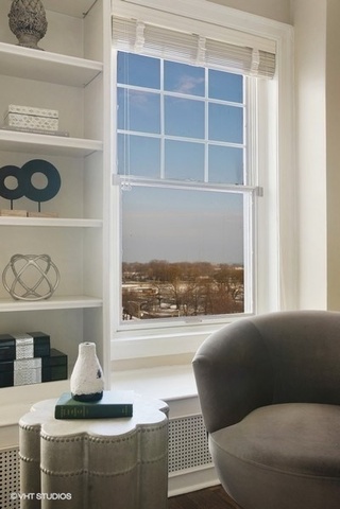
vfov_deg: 54.4
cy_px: 254
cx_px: 170
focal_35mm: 35
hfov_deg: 37.9
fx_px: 496
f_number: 8
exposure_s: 1/13
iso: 200
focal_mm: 35
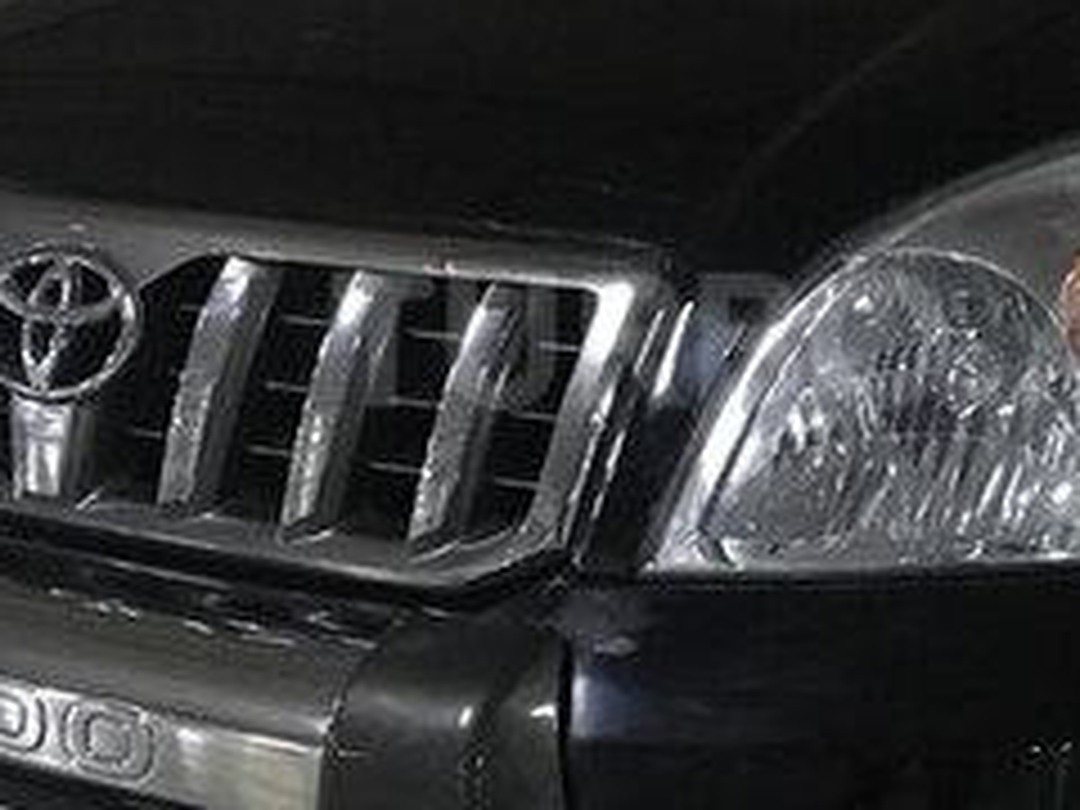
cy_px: 340
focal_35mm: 77
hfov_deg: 25.1
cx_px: 792
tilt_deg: -15.1
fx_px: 2402
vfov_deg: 19.1
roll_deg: +1.1
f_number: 1.8
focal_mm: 3.99
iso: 125
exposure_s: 1/4
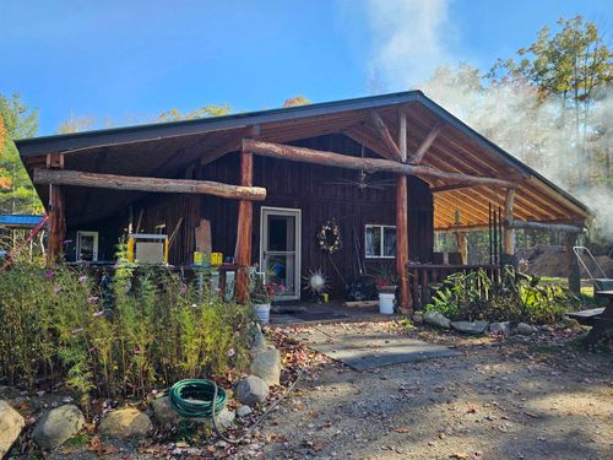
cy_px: 230
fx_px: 407
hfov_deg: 73.9
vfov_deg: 58.9
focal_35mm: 23
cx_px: 306
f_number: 1.7
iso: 10
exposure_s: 1/209
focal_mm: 6.3
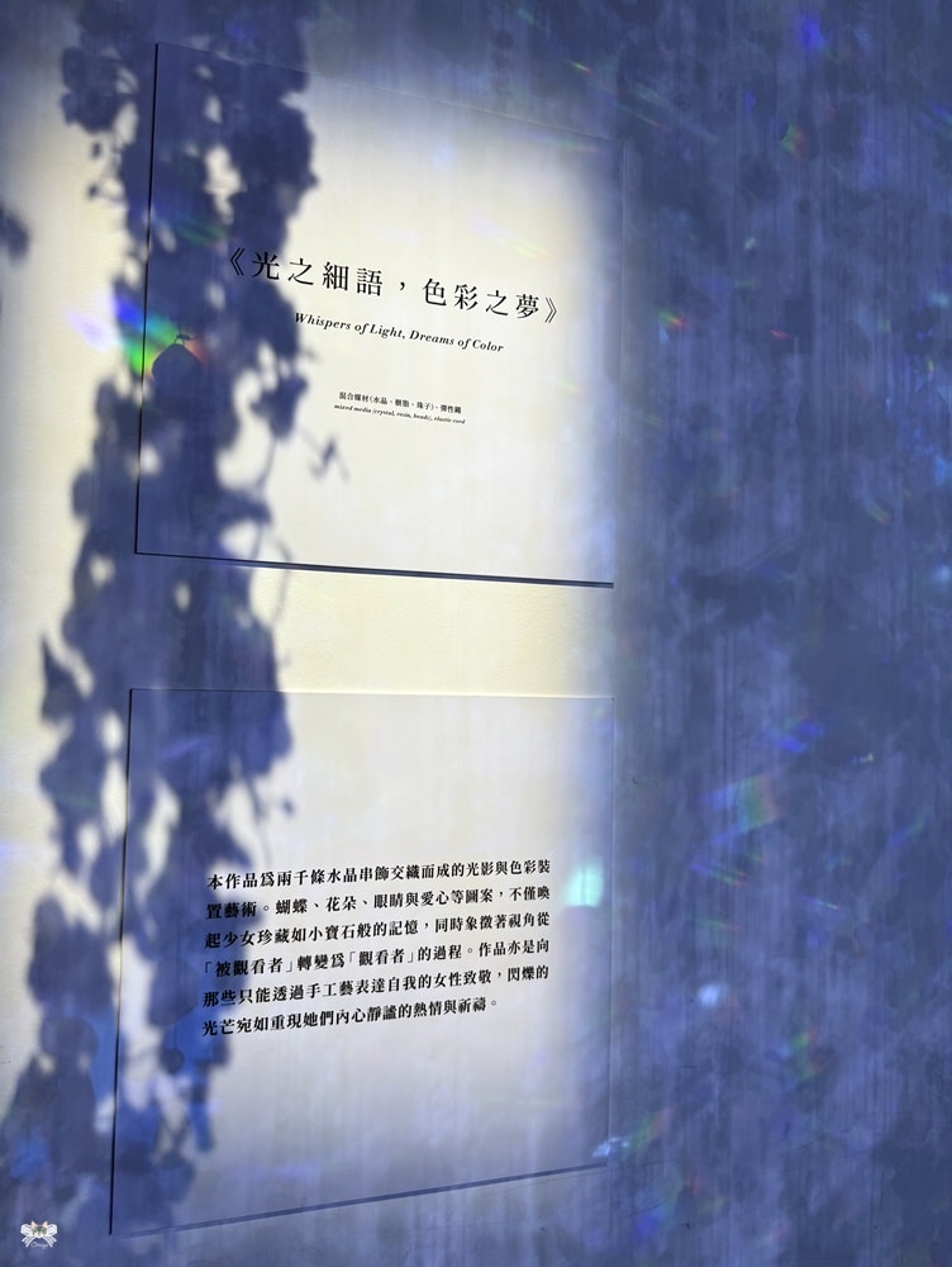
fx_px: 879
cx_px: 476
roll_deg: -1.3
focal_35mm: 24
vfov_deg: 71.5
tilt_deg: +3.4
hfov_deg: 56.9
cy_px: 634
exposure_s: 1/90
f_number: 1.78
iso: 125
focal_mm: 6.76
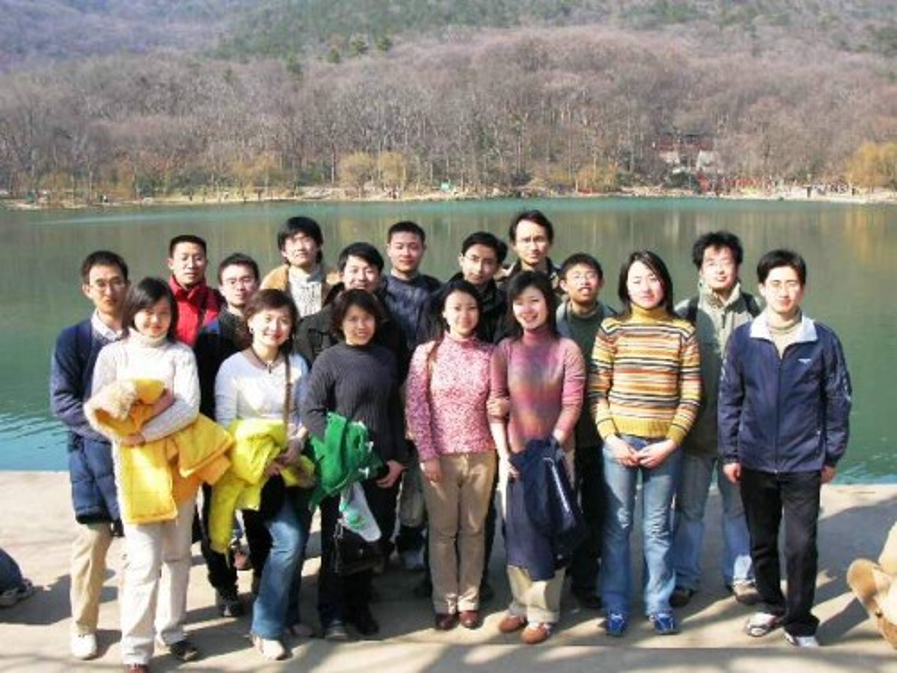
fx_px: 1037
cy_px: 336
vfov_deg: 36.0
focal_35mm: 40
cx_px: 448
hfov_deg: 46.8
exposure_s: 1/112
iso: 50
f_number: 5.9
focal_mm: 6.6
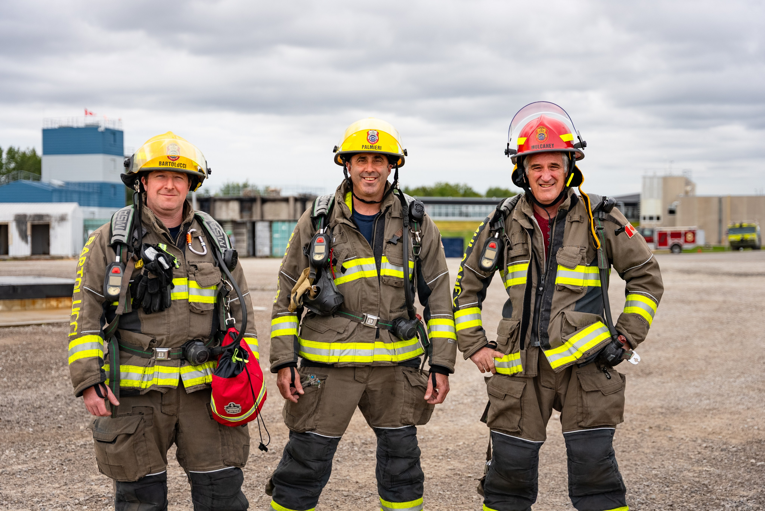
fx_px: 1095
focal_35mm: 52
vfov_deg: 26.3
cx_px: 382
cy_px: 256
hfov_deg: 38.5
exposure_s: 1/1600
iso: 125
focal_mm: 51.5
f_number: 2.8
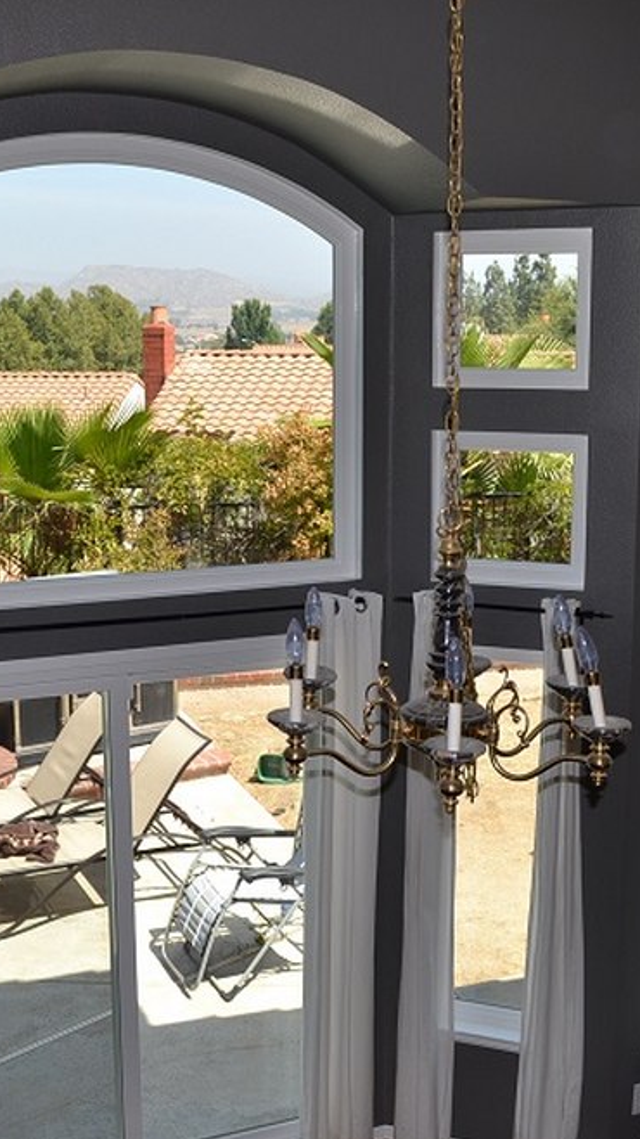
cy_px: 565
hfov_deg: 27.7
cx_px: 320
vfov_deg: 47.4
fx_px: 1298
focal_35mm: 43
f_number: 5.6
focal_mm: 18
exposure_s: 1/200
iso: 100
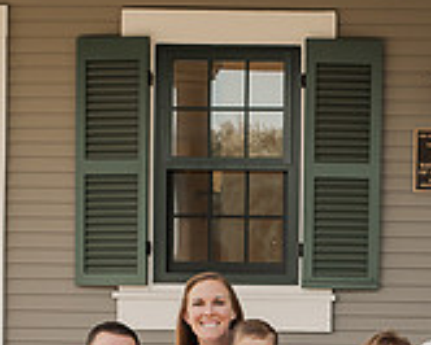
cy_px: 486
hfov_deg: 11.6
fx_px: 2093
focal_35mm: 164
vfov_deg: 9.2
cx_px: 441
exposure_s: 1/200
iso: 320
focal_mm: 50
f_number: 6.3
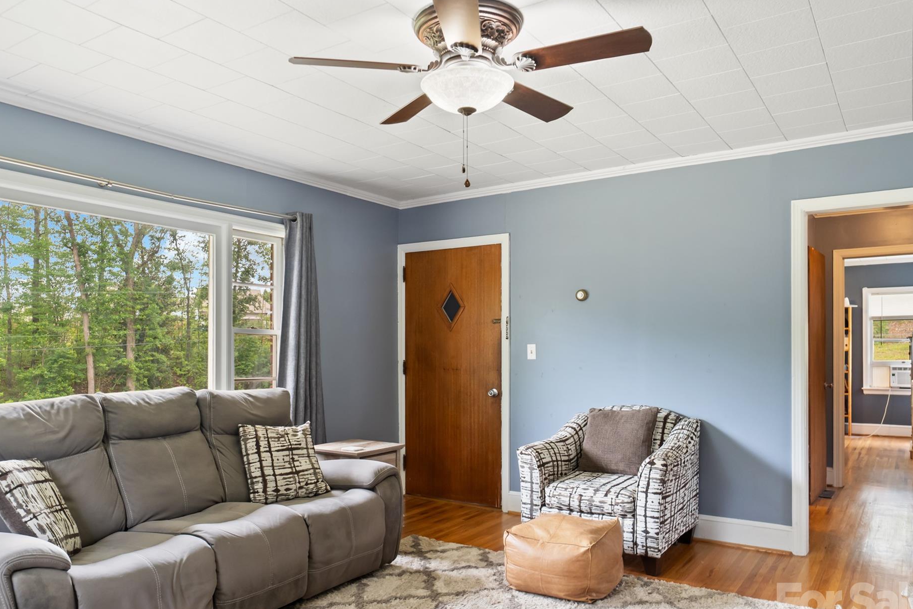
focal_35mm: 27
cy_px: 339
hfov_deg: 67.3
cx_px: 423
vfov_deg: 47.9
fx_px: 685
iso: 1600
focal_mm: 16
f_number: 4.5
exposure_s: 1/30
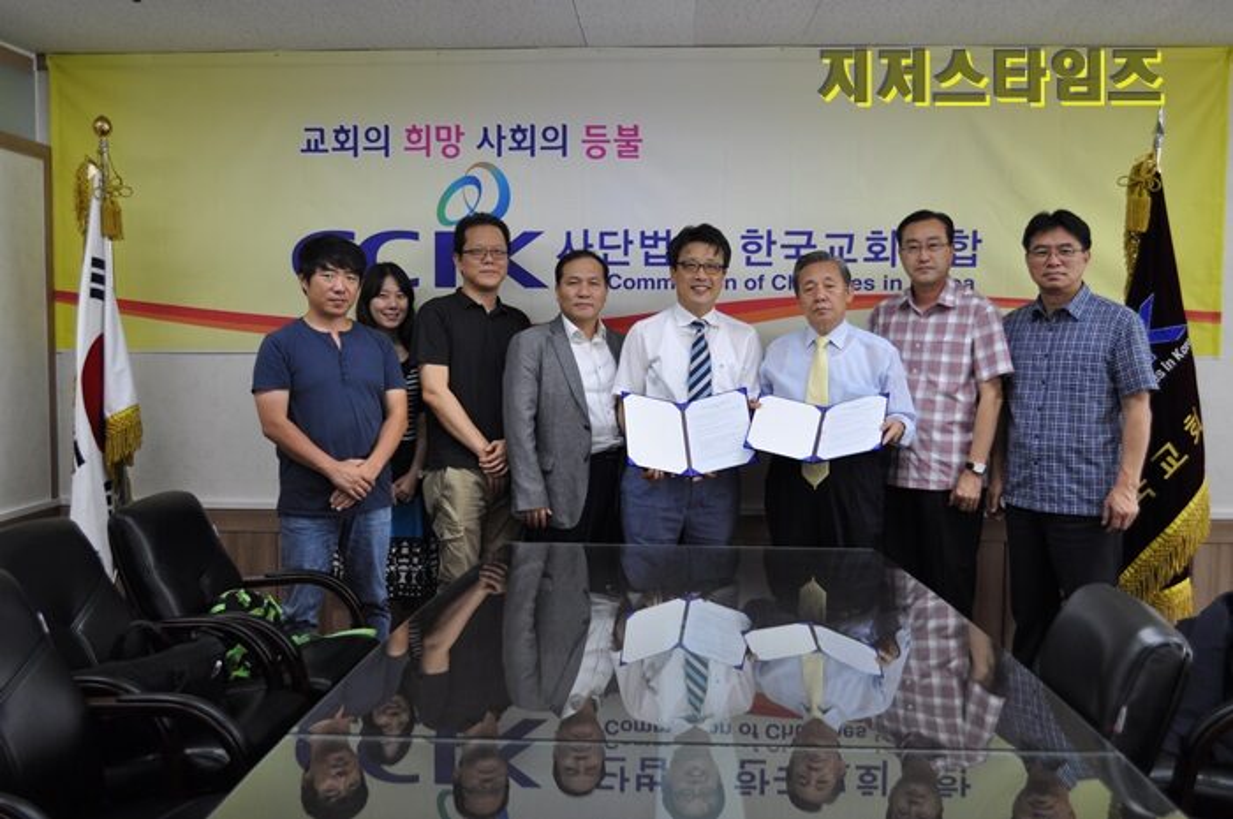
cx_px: 616
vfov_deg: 36.8
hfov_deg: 53.2
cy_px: 410
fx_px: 1232
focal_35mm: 36
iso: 400
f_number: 4
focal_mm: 24
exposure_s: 1/60
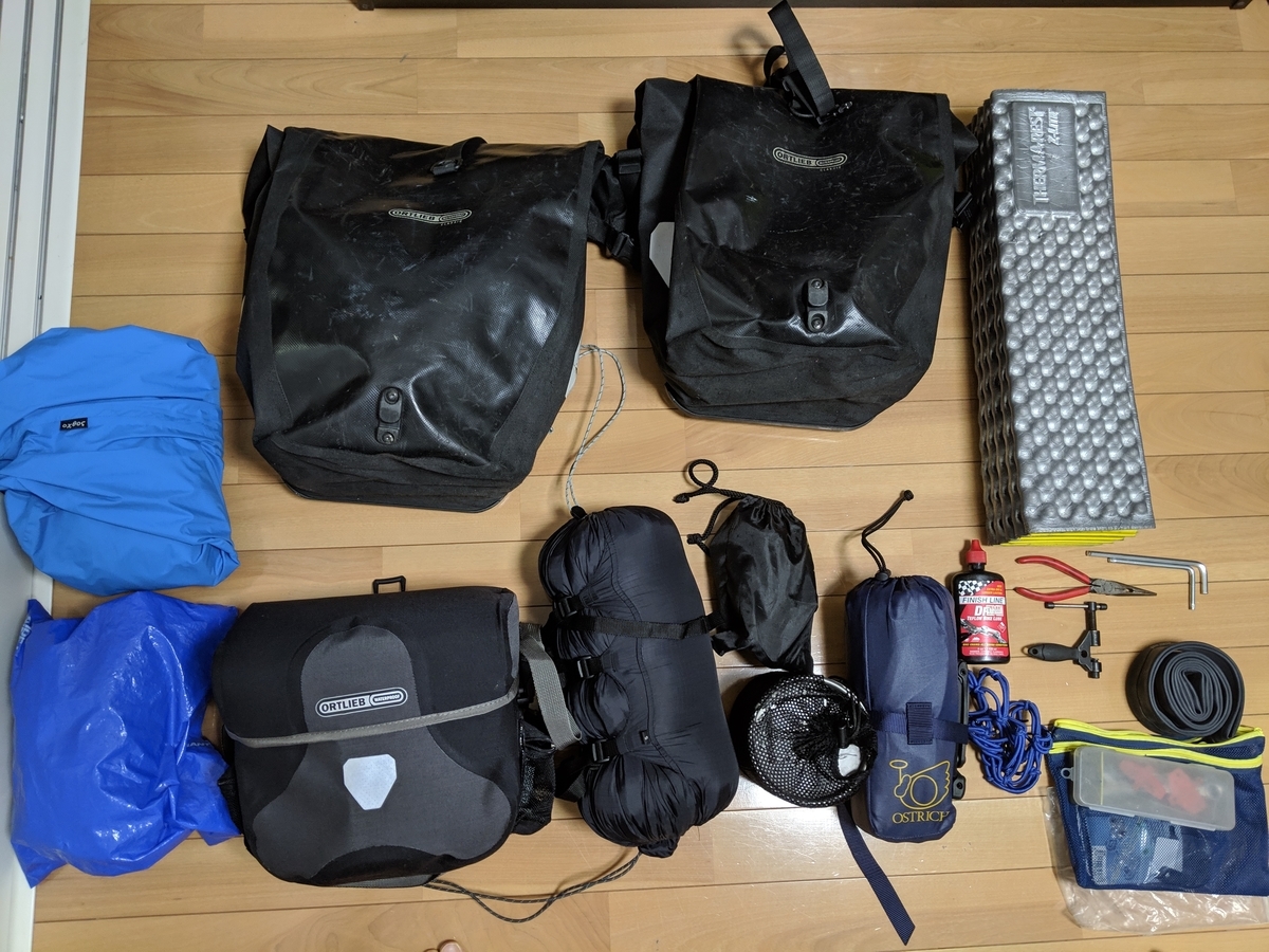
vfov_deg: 51.4
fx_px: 990
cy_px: 476
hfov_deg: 65.3
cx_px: 634
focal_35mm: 27
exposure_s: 1/25
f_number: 1.8
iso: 170
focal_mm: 4.44
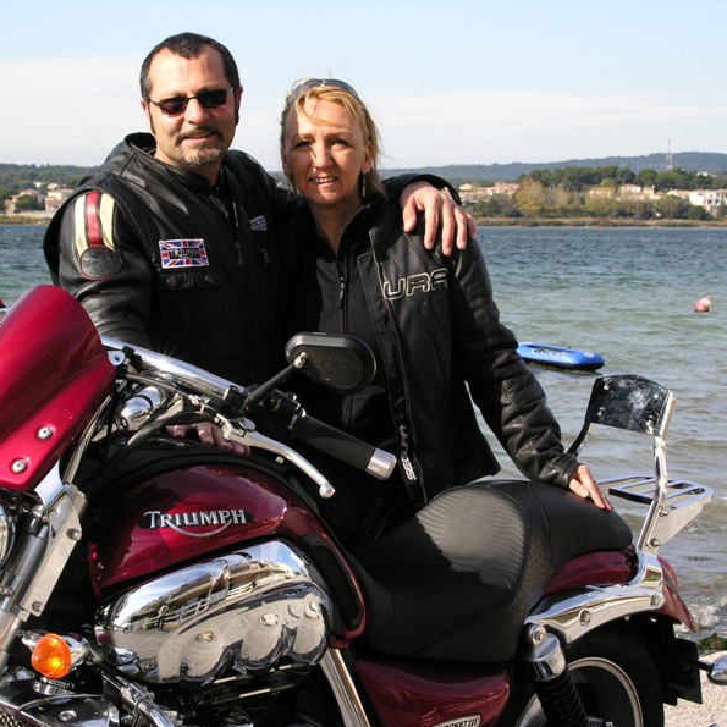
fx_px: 2091
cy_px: 365
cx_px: 336
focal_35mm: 88
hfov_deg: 19.7
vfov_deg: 19.7
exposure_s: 1/136
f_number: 7.1
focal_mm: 18.8
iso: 50
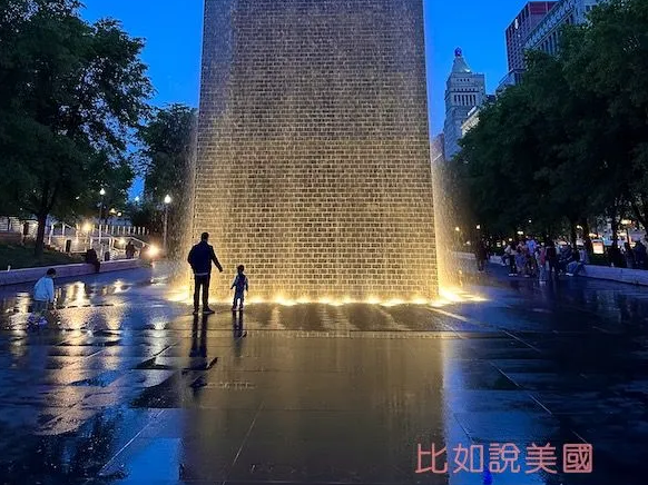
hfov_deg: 55.4
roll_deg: +0.0
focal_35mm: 33
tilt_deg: +15.0
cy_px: 72
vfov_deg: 40.5
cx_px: 315
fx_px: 617
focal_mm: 6.86
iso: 320
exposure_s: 1/60
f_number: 1.78
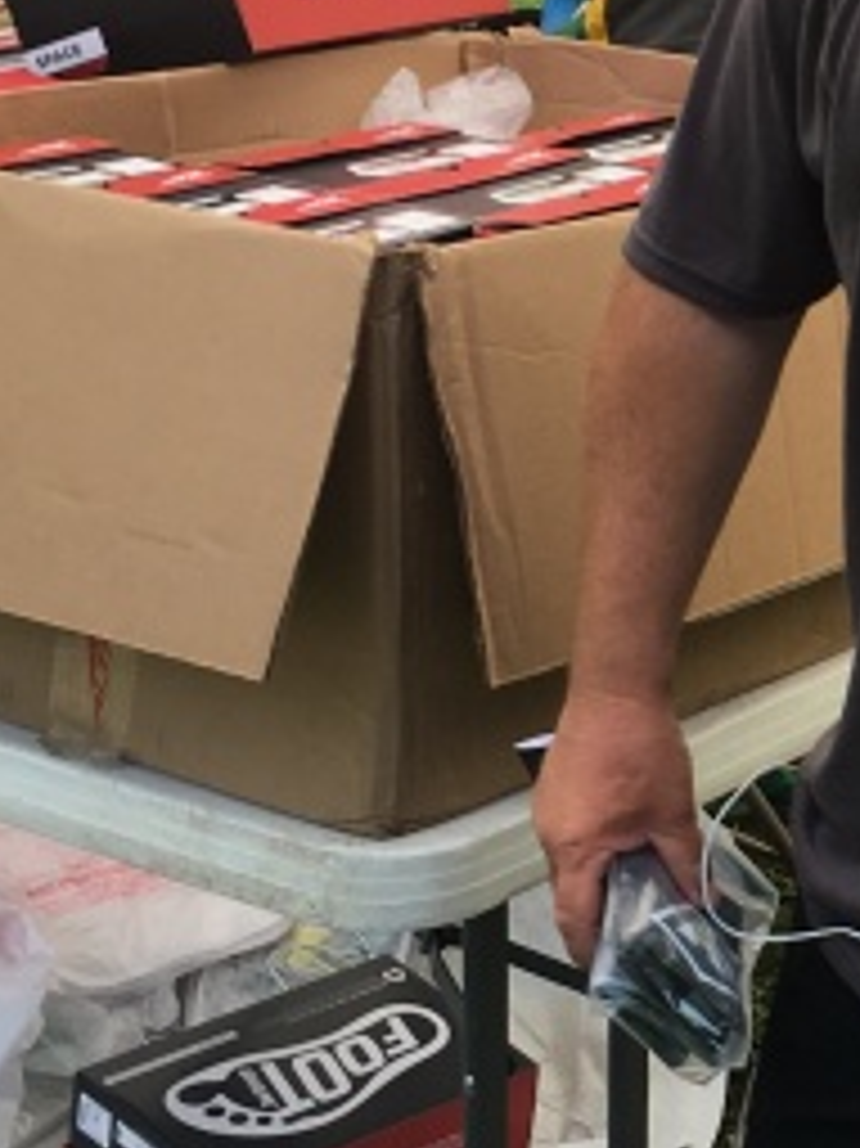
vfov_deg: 20.2
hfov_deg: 14.5
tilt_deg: -15.0
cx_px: 1139
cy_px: 412
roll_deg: +0.9
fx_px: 3216
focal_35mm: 97
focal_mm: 4.15
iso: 25
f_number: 2.2
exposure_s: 1/409
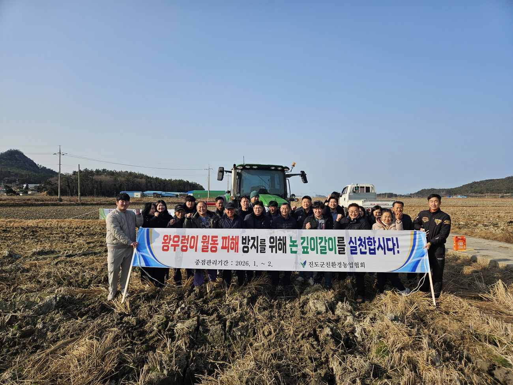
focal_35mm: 23
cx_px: 256
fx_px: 341
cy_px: 192
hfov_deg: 73.9
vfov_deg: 58.9
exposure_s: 1/1946
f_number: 1.8
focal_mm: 5.4
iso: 25
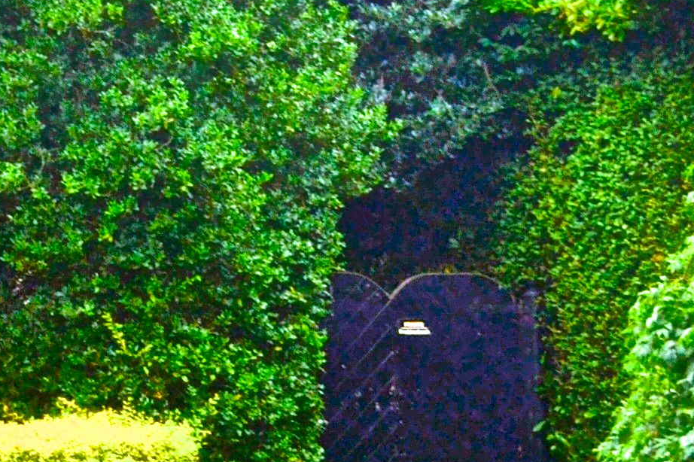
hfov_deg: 10.2
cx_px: -854
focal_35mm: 180
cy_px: -258
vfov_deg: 7.5
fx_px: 3469
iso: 100
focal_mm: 24
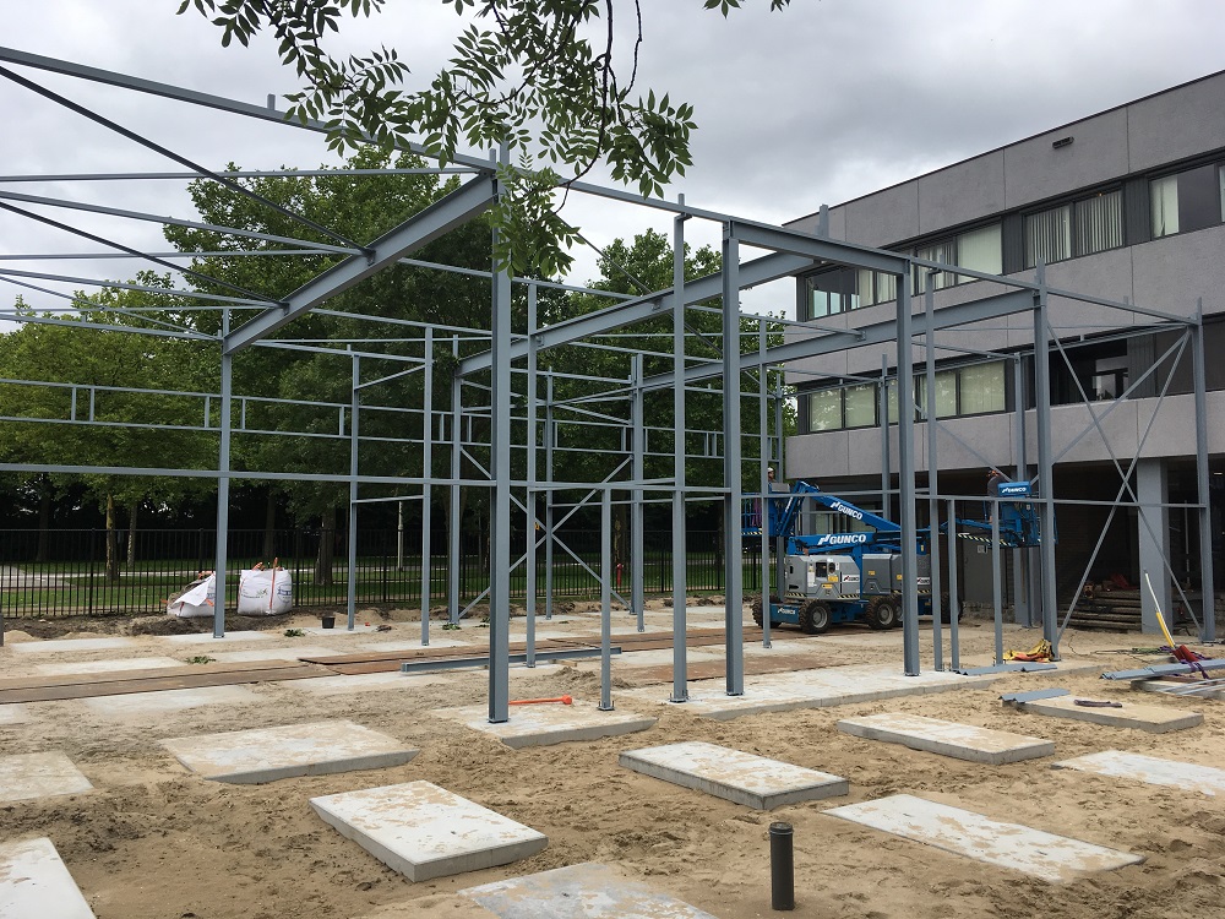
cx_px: 612
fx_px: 1026
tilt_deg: +3.9
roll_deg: +0.2
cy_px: 460
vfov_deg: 48.2
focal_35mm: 29
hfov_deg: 61.7
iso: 25
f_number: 2.2
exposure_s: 1/516
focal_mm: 4.15
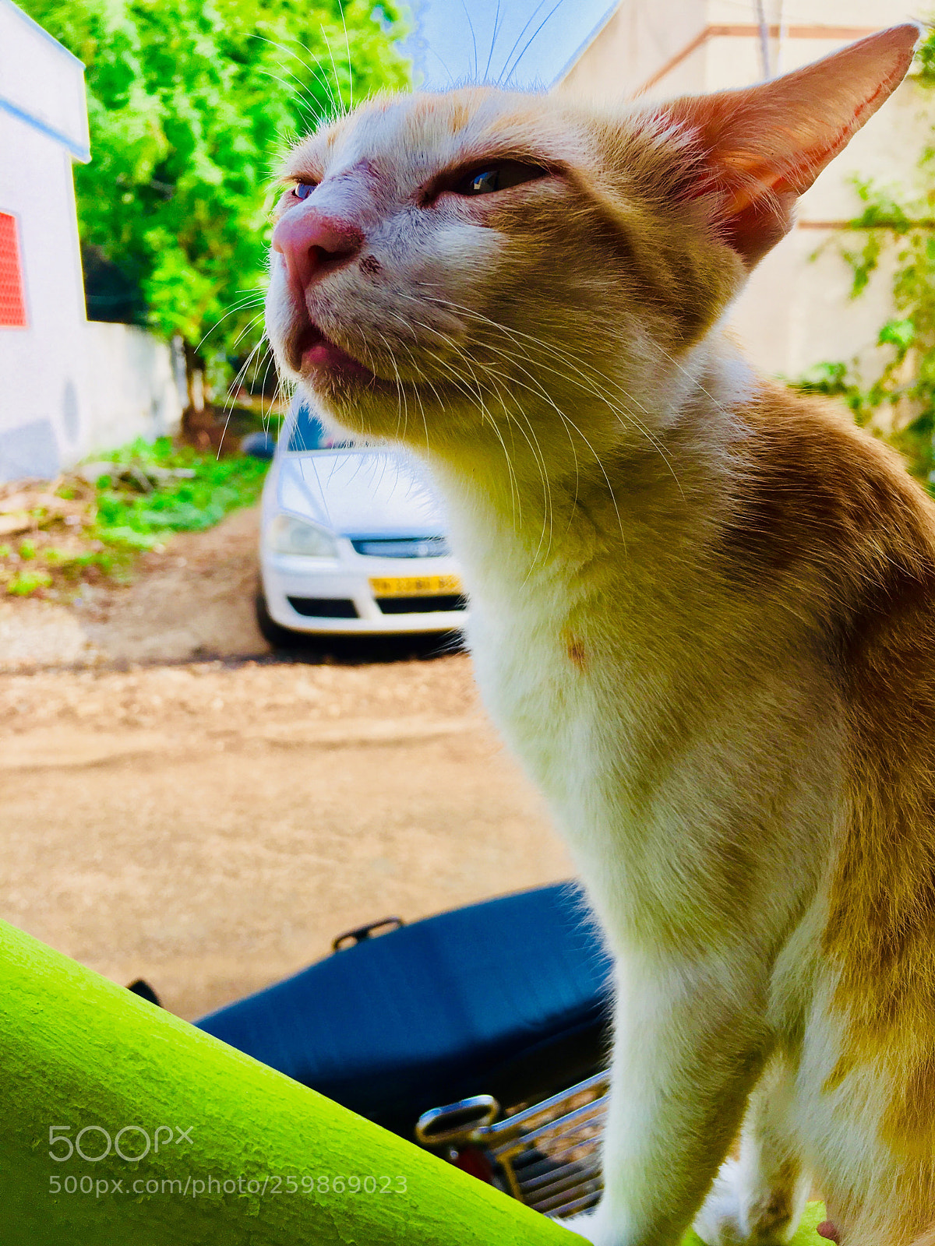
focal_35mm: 29
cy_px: 623
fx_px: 1044
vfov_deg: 61.7
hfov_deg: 48.2
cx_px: 468
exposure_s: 1/475
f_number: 2.2
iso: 25
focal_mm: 4.15
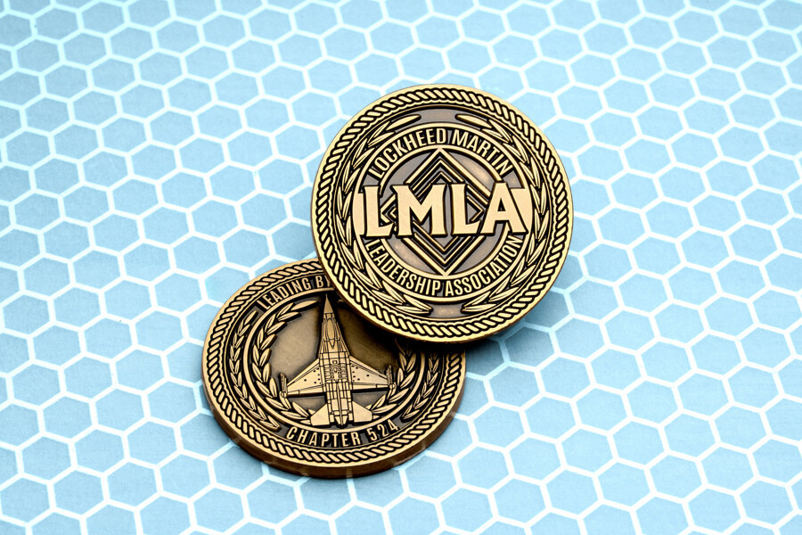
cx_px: 401
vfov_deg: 15.2
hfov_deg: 22.6
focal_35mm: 90
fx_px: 2005
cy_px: 268
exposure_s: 1/10
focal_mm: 90
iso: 160
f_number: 19
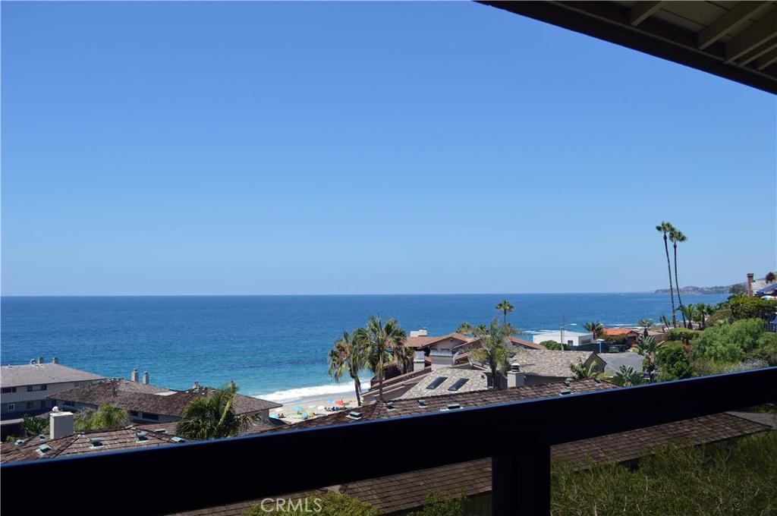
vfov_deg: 39.9
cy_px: 258
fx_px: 711
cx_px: 388
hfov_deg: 57.3
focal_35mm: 33
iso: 100
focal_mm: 22
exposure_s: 1/500
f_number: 5.6
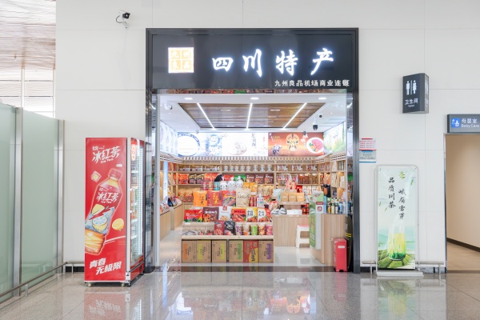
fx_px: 480
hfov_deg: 53.1
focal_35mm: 36
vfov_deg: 36.9
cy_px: 160
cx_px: 240
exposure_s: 1/100
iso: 4000
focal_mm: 36
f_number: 8
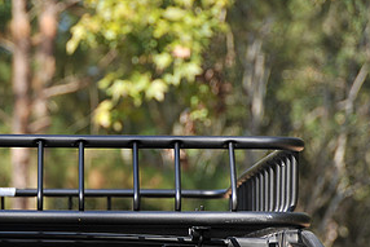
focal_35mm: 243
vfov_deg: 5.7
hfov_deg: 8.4
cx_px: 17
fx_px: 2499
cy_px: 220
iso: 200
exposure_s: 1/400
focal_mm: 120
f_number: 5.6
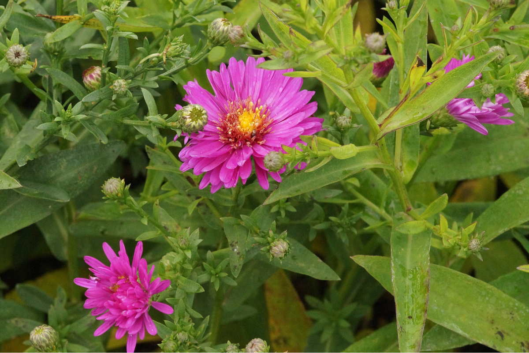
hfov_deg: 13.7
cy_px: 176
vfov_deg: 9.1
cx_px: 264
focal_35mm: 150
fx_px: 2204
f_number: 13
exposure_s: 1/160
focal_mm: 100
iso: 3200
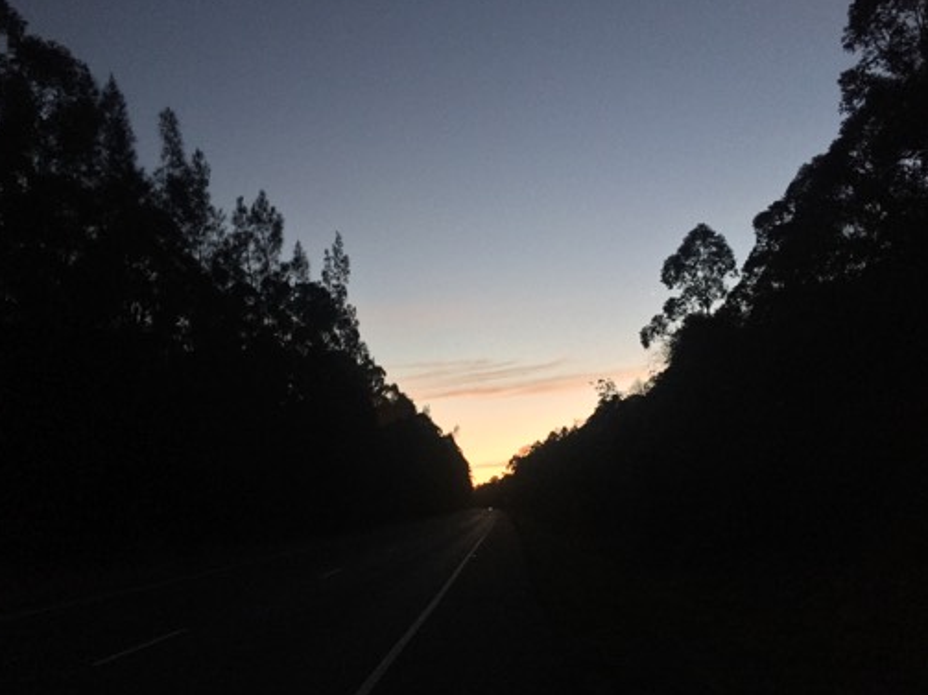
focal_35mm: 30
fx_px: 804
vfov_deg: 46.8
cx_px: 456
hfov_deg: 60.0
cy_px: 348
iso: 250
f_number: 2.2
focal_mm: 4.15
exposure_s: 1/15
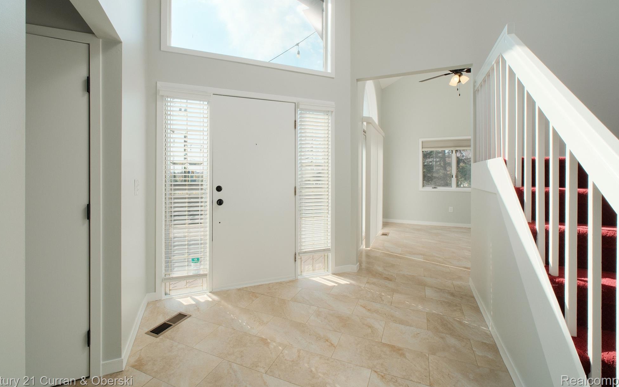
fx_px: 270
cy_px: 174
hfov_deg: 97.8
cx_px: 299
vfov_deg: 71.1
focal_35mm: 16
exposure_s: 1/250
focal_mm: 10
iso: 800
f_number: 8
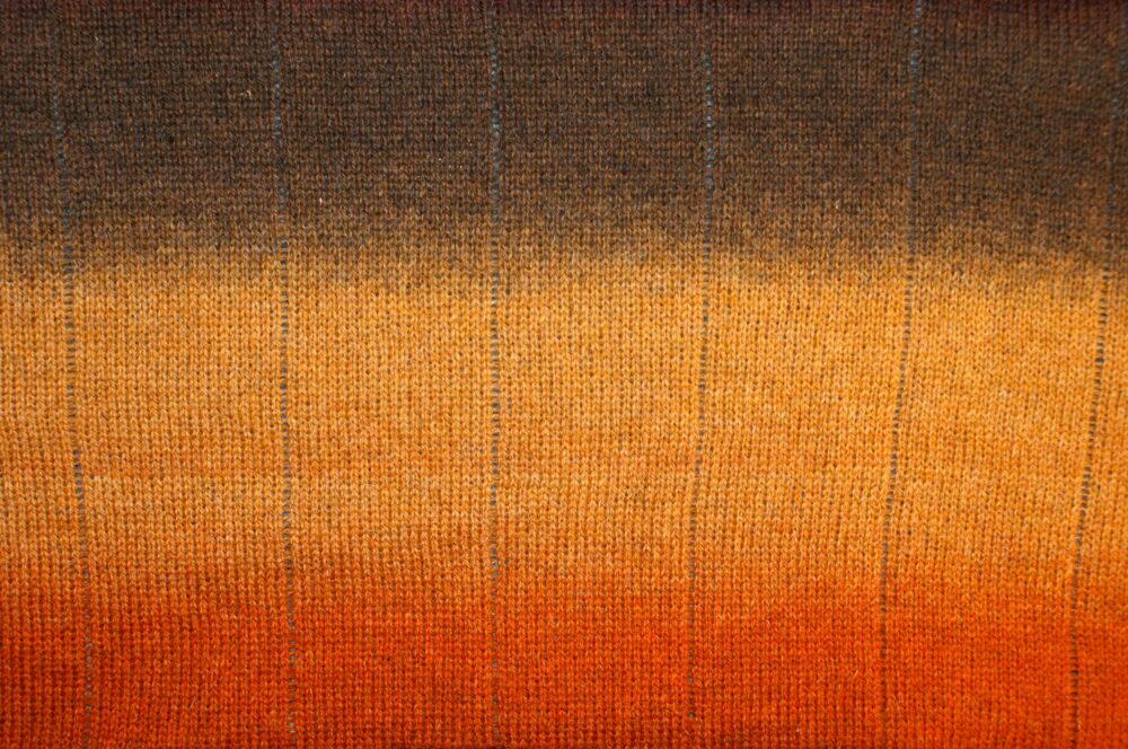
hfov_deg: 43.7
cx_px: 564
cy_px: 374
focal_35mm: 45
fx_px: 1408
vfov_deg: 29.8
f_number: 5.6
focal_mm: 30
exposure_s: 1/60
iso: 400
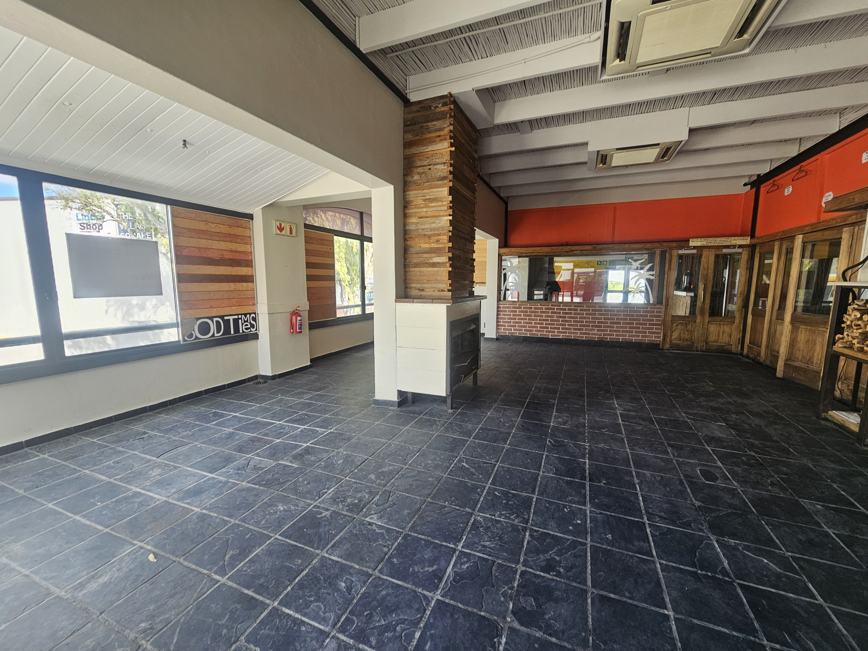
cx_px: 434
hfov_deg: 106.2
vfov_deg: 89.9
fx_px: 326
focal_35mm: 13
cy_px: 326
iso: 50
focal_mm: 2.2
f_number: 2.2
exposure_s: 1/100
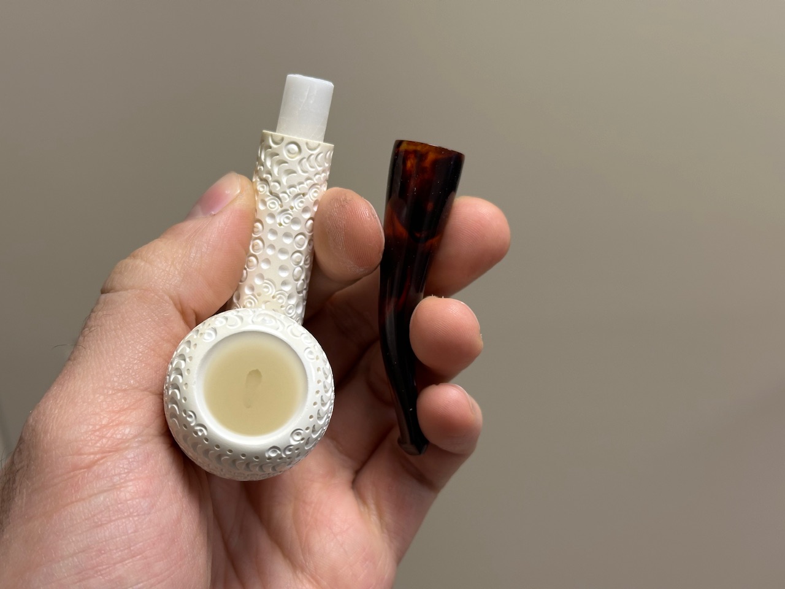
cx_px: 392
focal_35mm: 48
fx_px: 1089
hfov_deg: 39.7
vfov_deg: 30.3
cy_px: 294
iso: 80
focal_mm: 6.86
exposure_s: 1/97
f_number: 1.78
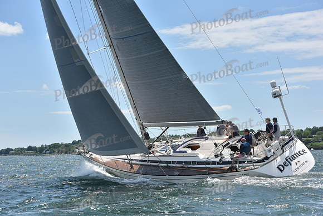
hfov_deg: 25.4
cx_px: 162
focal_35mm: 80
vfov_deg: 17.1
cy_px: 108
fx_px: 718
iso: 250
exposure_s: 1/1250
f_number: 7.1
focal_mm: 80
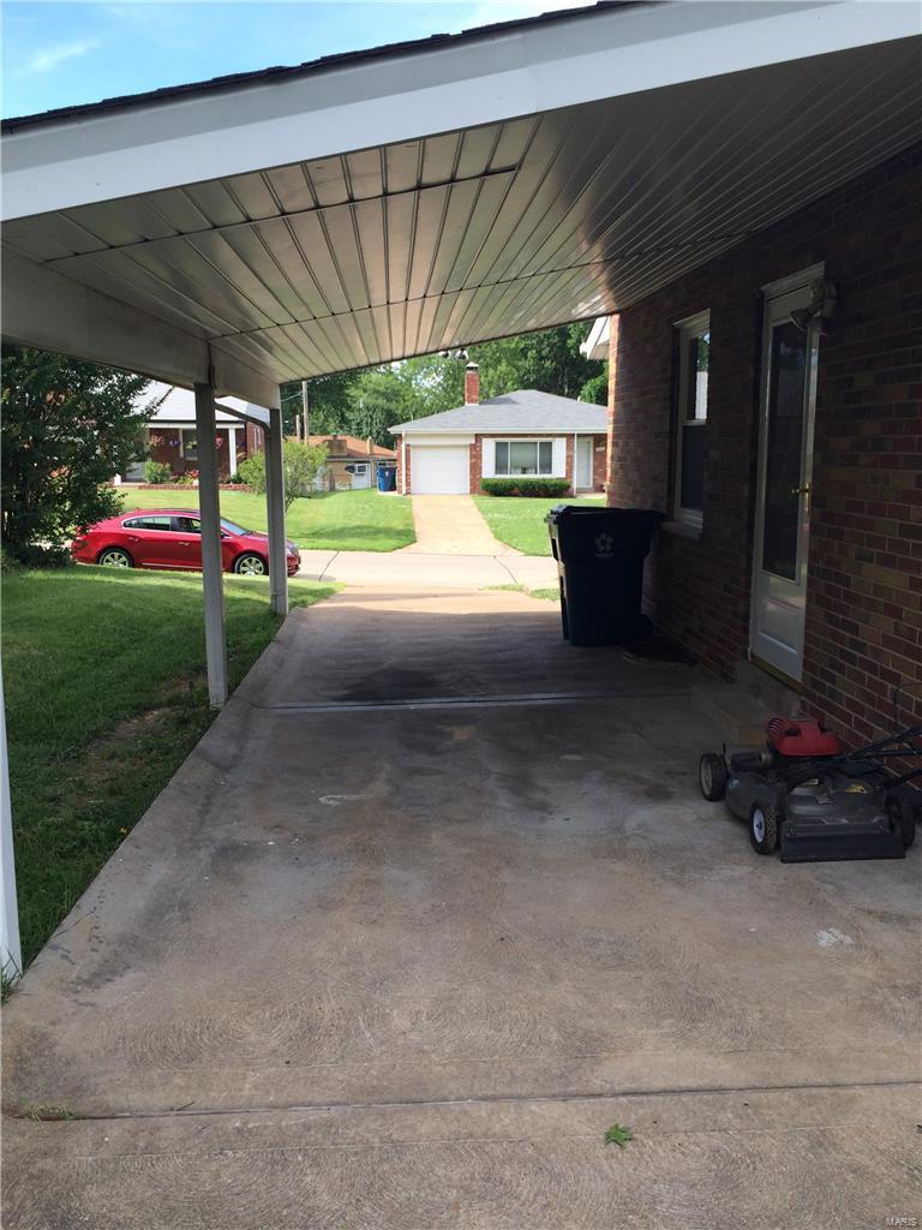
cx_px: 461
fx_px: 1030
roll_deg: -0.3
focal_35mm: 29
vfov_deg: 61.7
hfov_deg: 48.2
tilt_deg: -10.9
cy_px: 615
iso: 32
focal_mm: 4.15
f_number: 2.2
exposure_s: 1/672
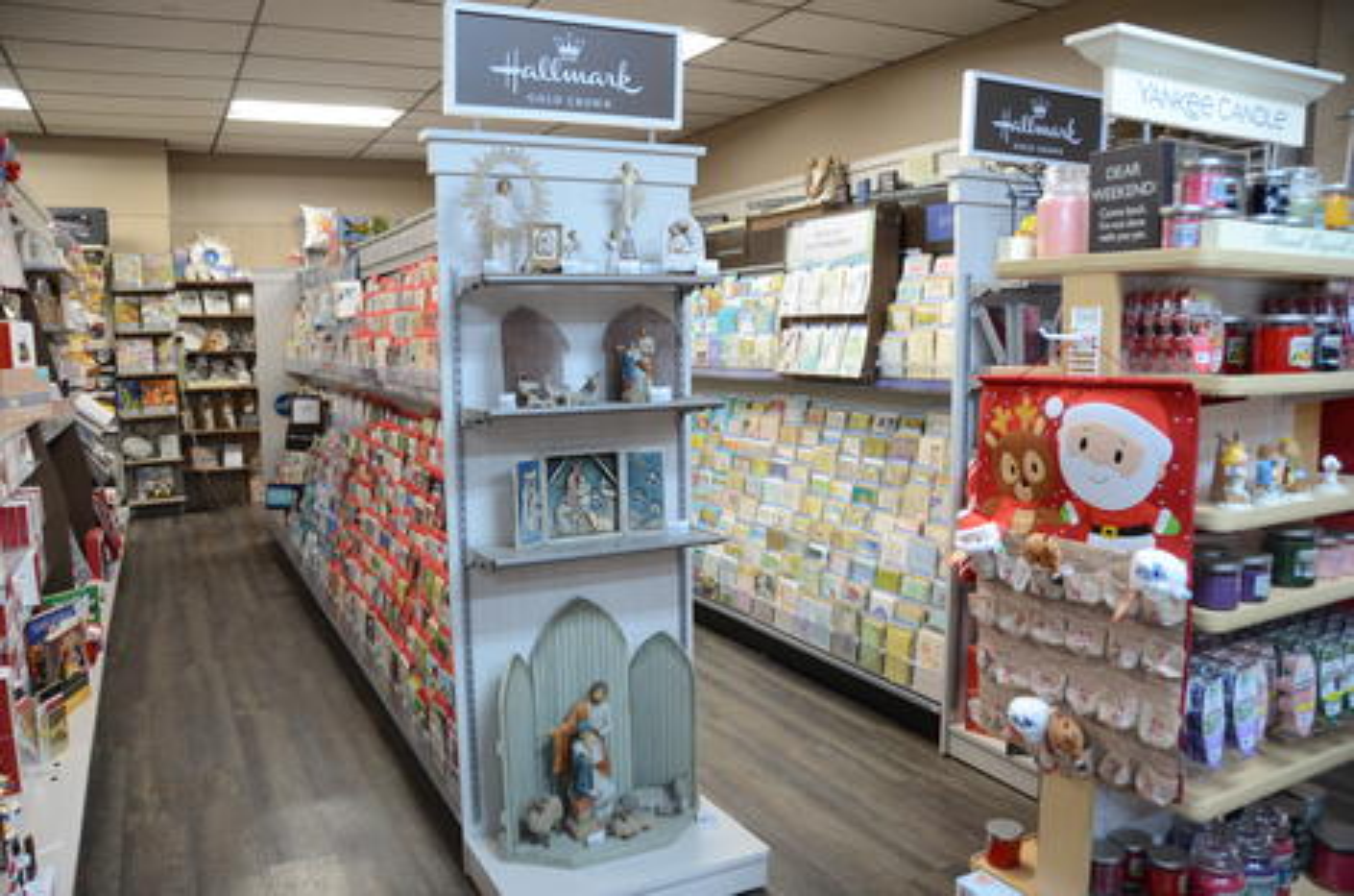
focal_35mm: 27
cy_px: 448
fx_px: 1013
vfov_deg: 47.7
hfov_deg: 67.5
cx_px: 677
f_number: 3.5
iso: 400
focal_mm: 18
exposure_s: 1/30
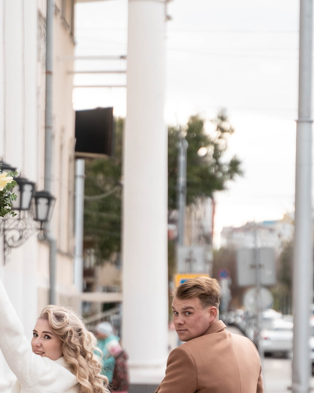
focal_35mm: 174
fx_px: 2022
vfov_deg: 11.0
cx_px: 83
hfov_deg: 8.9
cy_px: 374
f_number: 2.8
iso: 500
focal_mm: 71
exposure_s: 1/1250
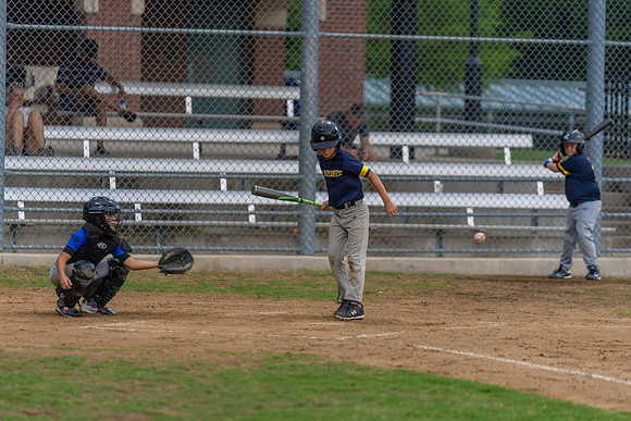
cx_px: 316
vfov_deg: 6.9
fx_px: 3506
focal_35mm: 200
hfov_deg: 10.3
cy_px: 210
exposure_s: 1/1000
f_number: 2.8
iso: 1000
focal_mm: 200
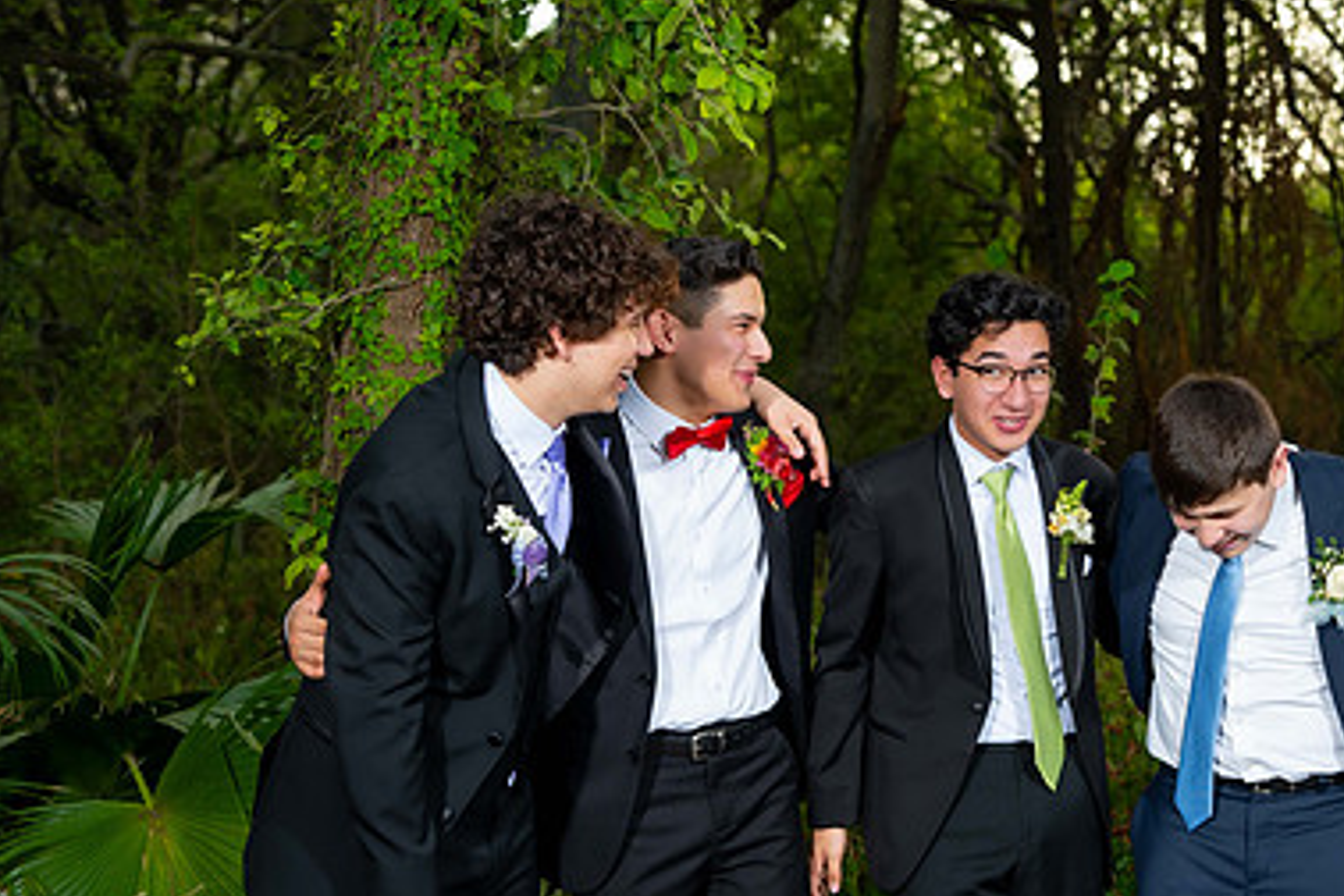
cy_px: 677
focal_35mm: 69
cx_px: 942
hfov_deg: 29.0
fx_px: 2576
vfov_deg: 19.6
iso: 160
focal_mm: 45
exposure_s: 1/200
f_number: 3.2
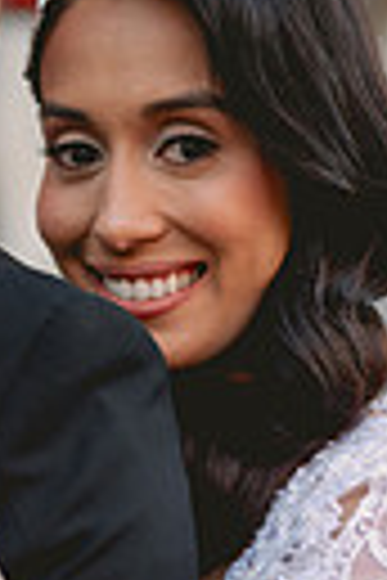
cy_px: 472
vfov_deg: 11.8
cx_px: 106
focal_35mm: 174
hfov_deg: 7.9
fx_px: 2806
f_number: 2
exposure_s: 1/125
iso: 50
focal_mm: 50
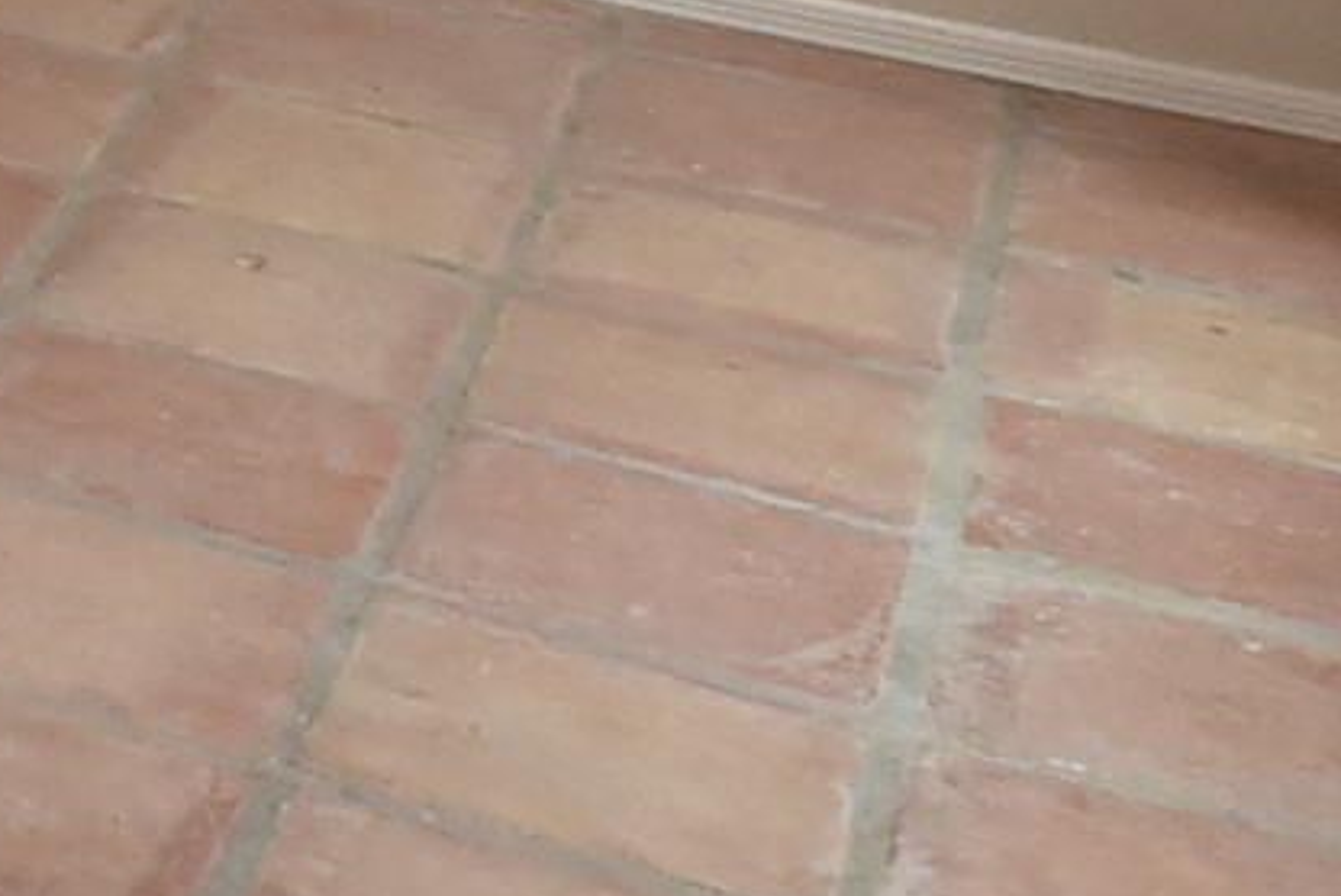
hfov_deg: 12.4
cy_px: -1486
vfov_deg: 10.4
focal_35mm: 108
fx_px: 4026
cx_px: -2292
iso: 800
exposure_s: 1/100
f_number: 5
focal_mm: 10
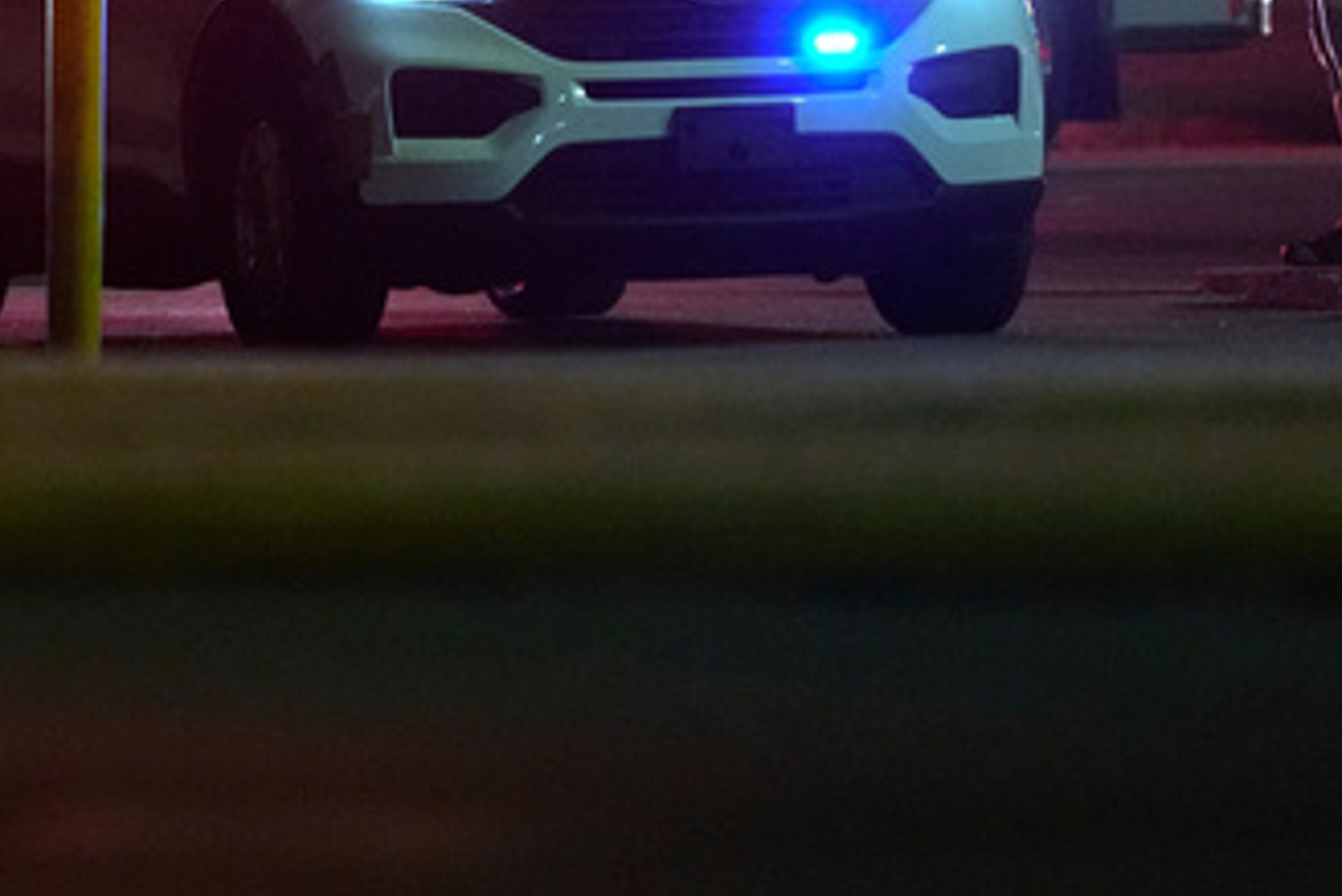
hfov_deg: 1.7
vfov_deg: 1.1
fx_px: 46541
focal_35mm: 1248
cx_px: 102
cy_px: -438
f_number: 2.8
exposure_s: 1/400
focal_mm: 400
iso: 6400
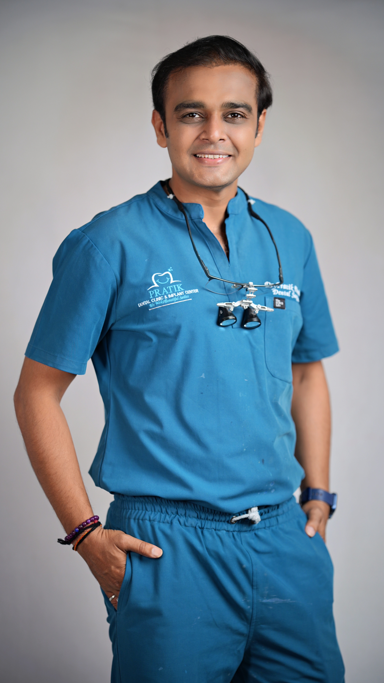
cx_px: 187
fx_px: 1629
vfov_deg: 23.7
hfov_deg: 13.4
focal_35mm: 90
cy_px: 342
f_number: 1.8
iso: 125
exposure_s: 1/160
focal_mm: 85
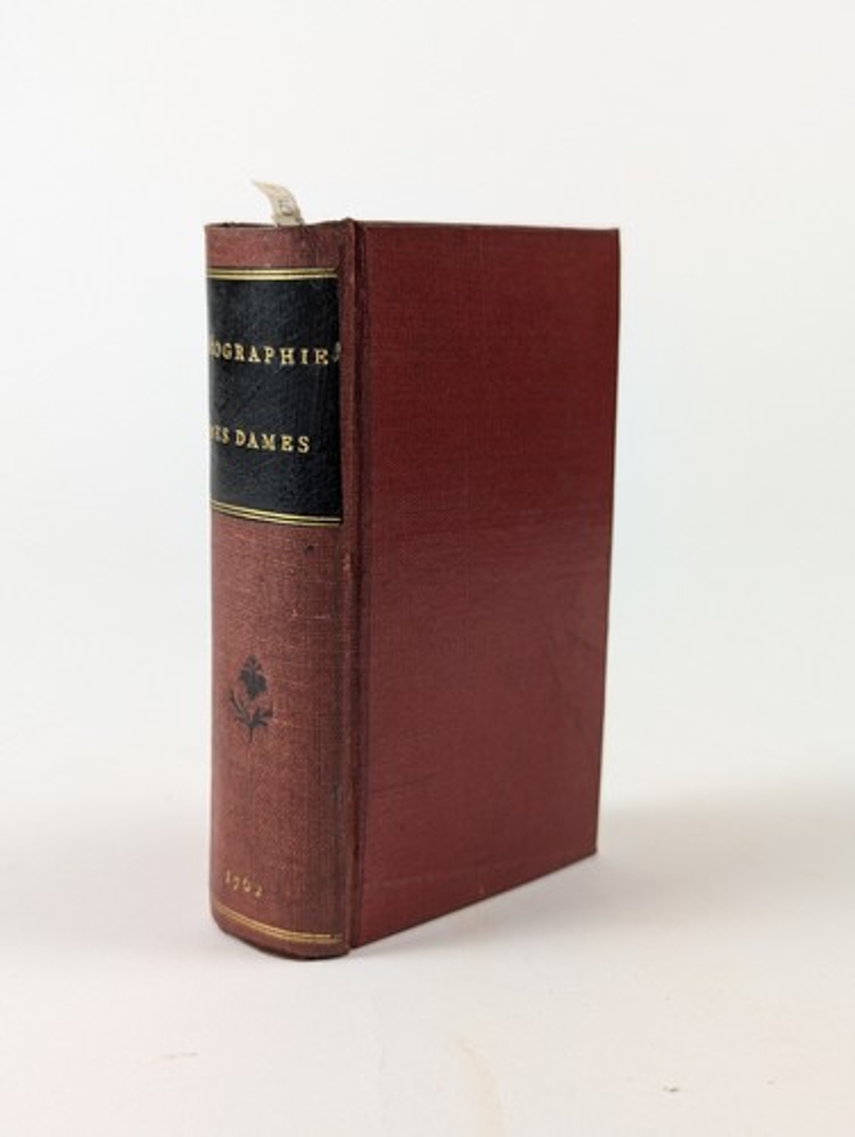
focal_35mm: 48
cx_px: 428
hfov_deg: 30.3
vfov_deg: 39.6
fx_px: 1578
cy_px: 568
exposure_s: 1/99.9
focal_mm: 6.81
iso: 71
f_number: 1.85
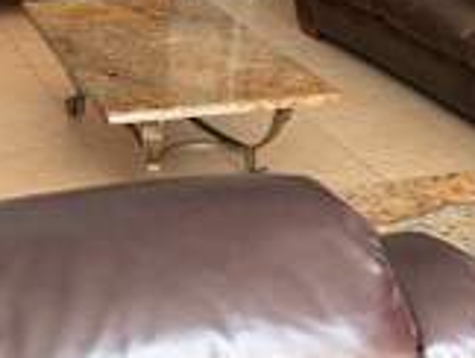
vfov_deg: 17.6
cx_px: 85
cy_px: -147
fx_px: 1058
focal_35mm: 77
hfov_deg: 24.8
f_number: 1.6
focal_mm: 5.96
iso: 100
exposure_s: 1/122
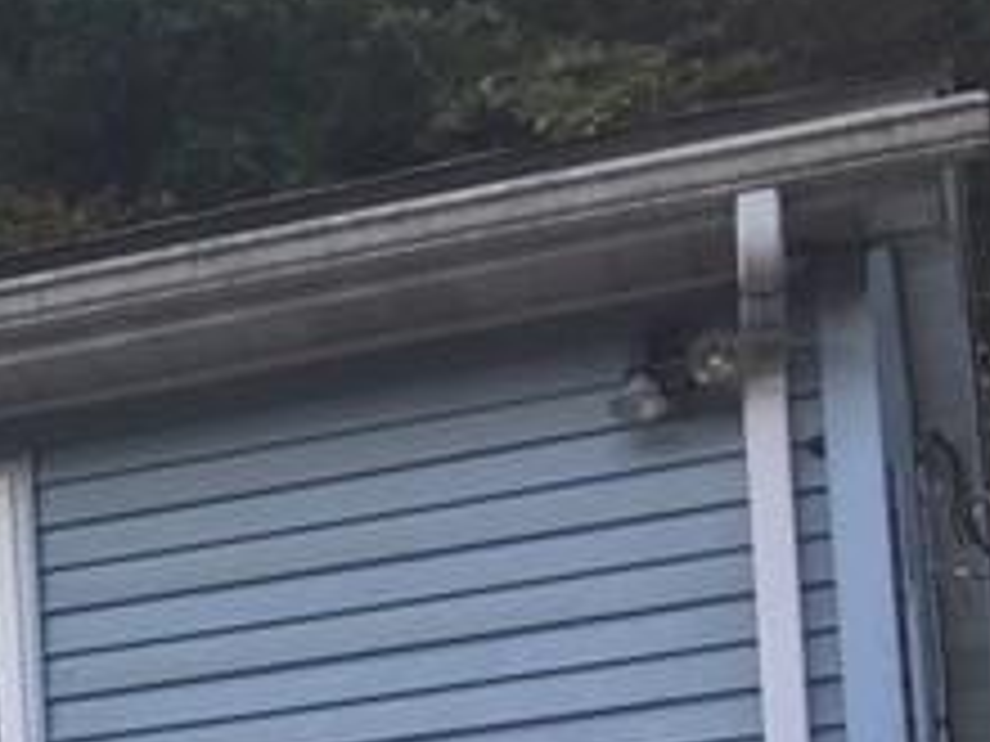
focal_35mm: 135
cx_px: -1098
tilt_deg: +4.6
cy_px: 1264
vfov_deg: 10.4
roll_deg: +0.8
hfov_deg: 12.5
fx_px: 3861
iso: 32
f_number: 2.2
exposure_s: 1/278
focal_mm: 4.15
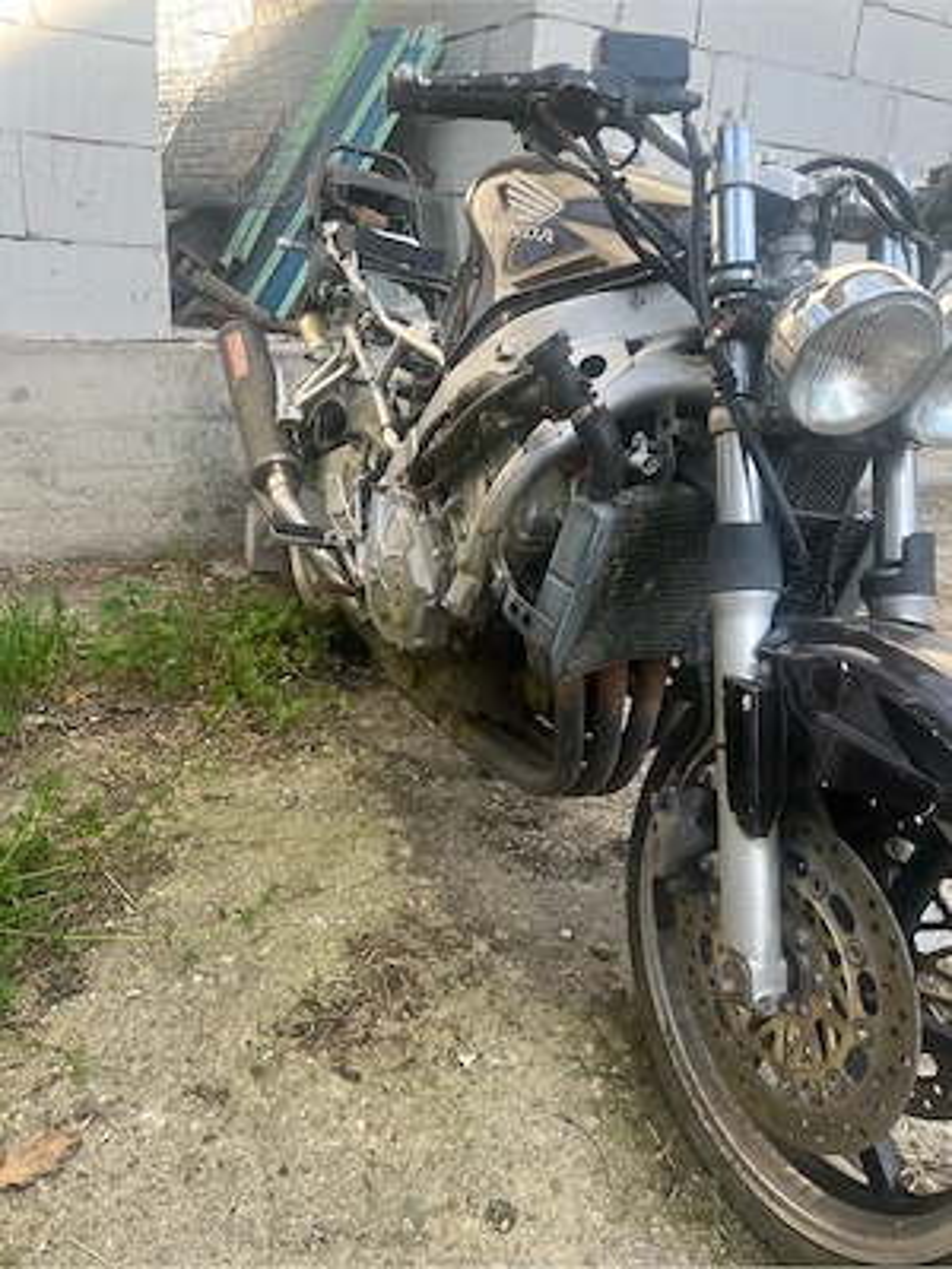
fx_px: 953
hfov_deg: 53.1
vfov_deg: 67.3
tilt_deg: -20.0
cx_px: 476
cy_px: 634
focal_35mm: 26
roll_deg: -6.2
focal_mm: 5.7
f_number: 1.5
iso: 50
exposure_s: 1/436
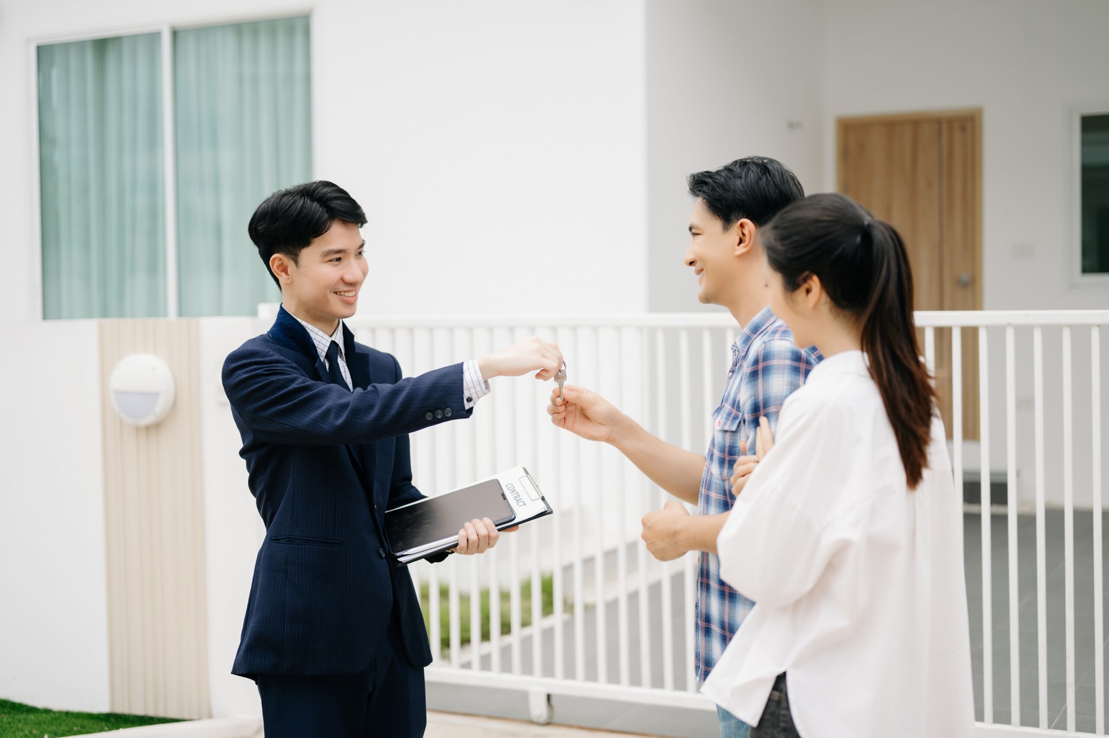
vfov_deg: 27.0
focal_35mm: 50
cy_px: 369
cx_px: 554
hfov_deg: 39.6
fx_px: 1540
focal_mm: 50
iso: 100
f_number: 1.8
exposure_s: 1/2000
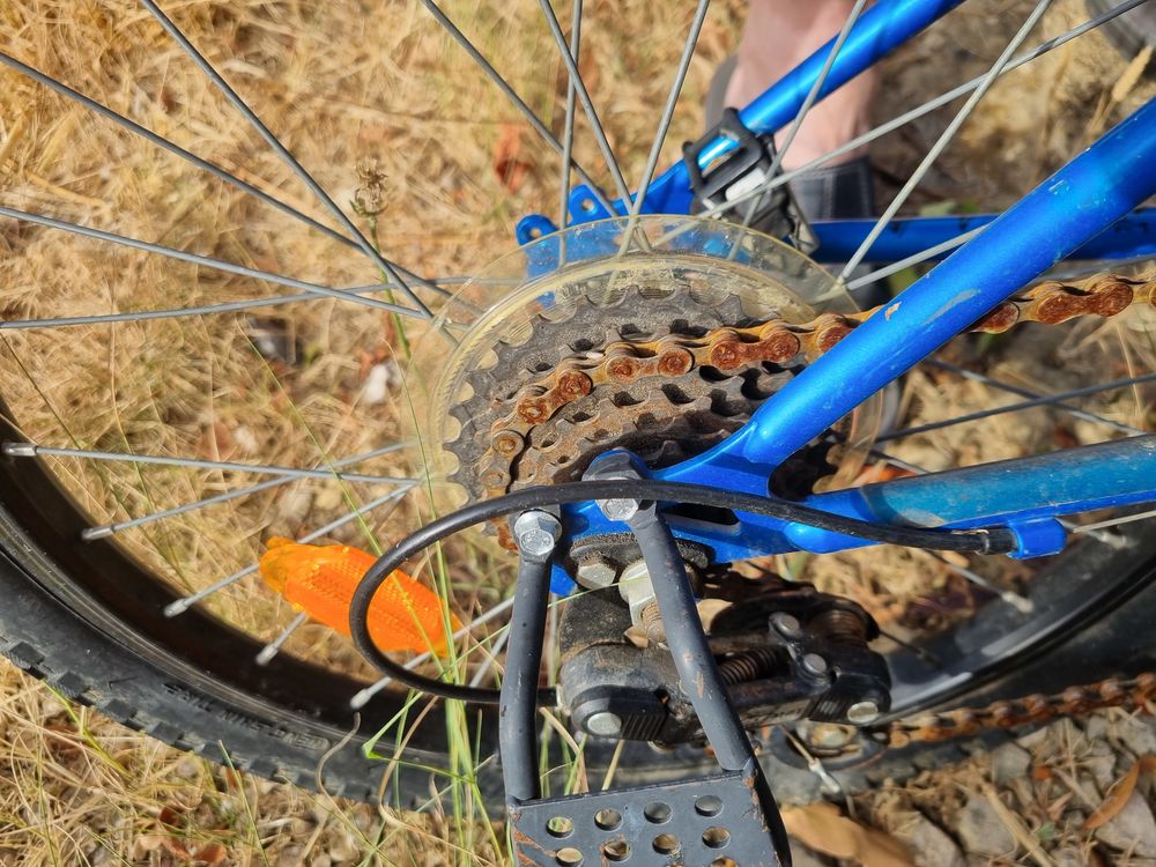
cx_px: 578
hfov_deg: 67.3
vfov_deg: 53.1
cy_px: 434
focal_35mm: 26
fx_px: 868
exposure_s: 1/686
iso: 50
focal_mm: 5.4
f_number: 1.8
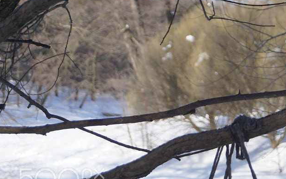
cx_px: 358
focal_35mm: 157
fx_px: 1224
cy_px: -5
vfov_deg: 8.3
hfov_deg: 12.9
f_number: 5
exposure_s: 1/2000
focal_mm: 40
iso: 500
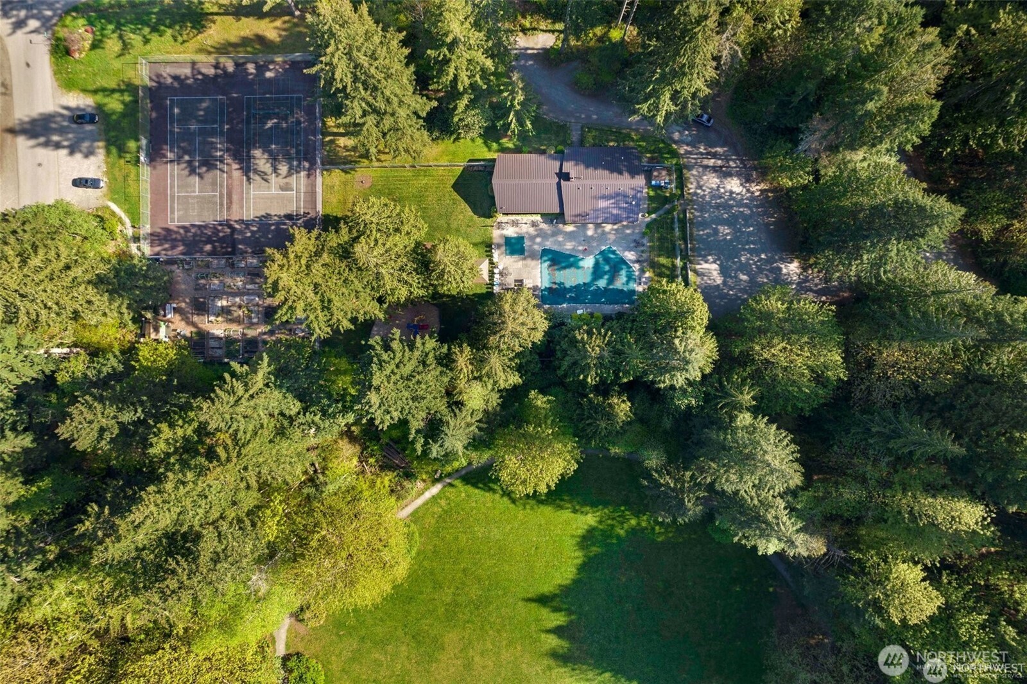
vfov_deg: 57.2
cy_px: 342
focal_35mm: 22
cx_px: 514
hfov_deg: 78.6
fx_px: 627
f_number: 2.8
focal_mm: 8.38
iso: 100
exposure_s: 1/200
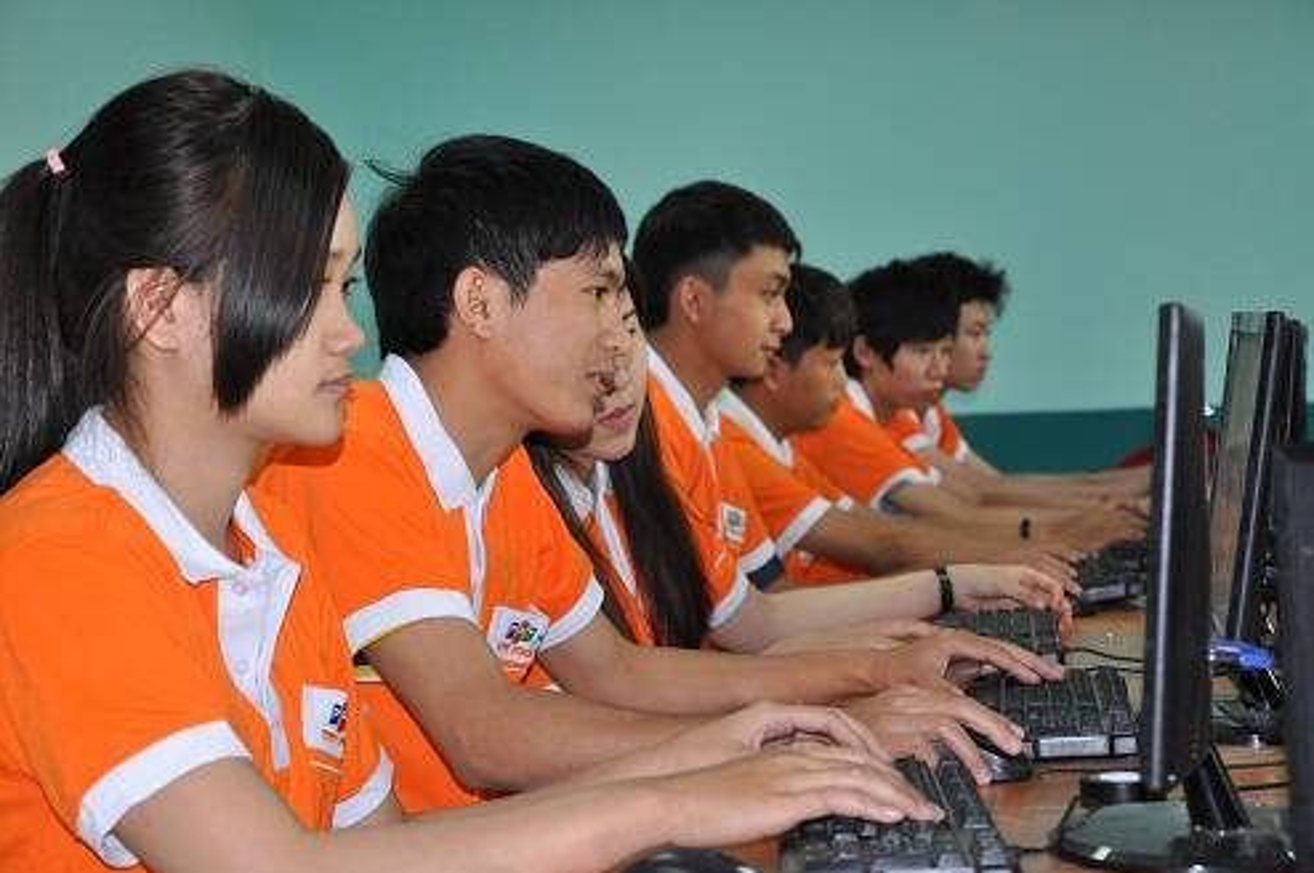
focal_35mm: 88
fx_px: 3208
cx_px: 662
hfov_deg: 23.1
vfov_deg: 15.5
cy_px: 439
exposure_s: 1/60
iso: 800
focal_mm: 58
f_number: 5
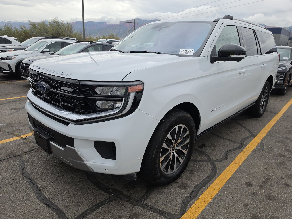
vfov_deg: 58.9
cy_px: 110
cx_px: 146
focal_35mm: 23
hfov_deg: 73.9
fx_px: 194
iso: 63
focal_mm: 6.5
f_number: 1.4
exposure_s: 1/2443
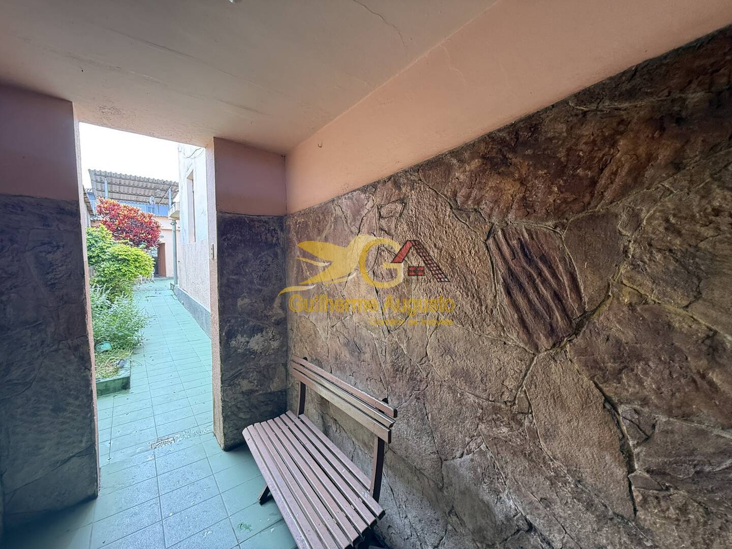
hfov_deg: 102.1
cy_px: 274
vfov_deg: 85.7
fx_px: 296
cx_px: 366
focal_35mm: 14
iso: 250
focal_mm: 2.22
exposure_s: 1/99
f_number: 2.2
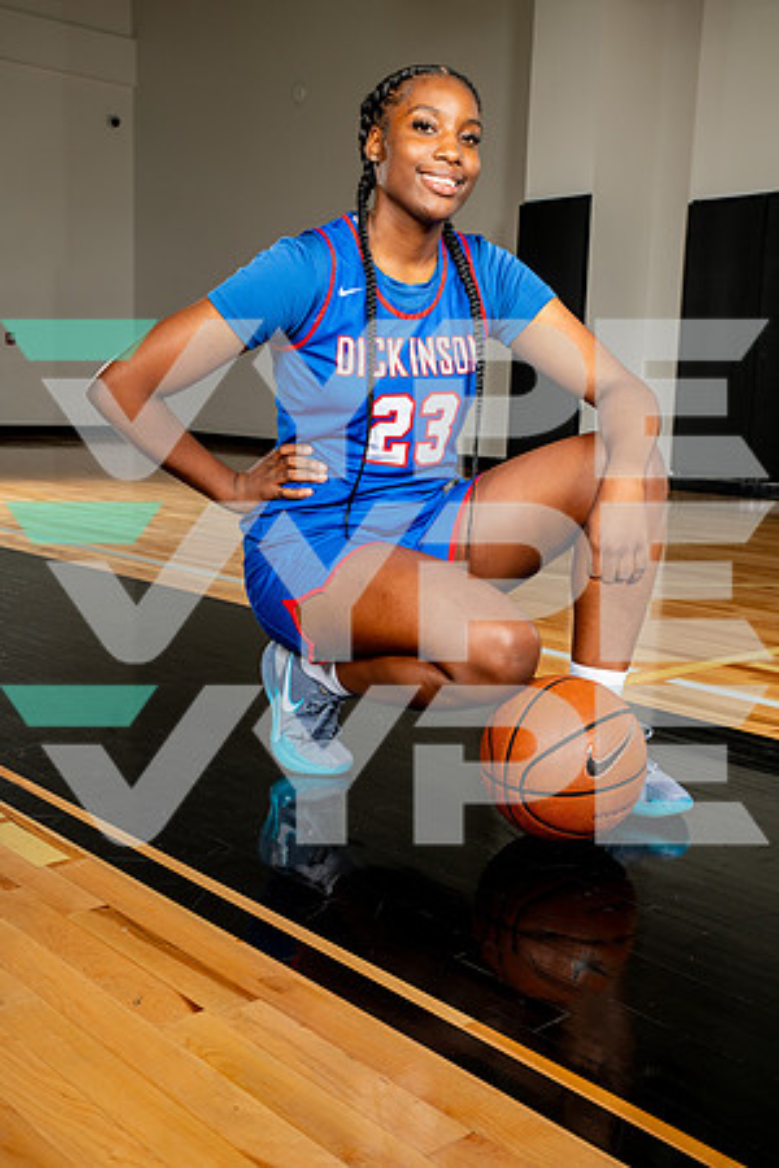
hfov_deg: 33.4
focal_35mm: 40
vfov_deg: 48.5
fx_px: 1298
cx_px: 390
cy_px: 584
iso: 250
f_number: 8
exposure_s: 1/400
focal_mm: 40
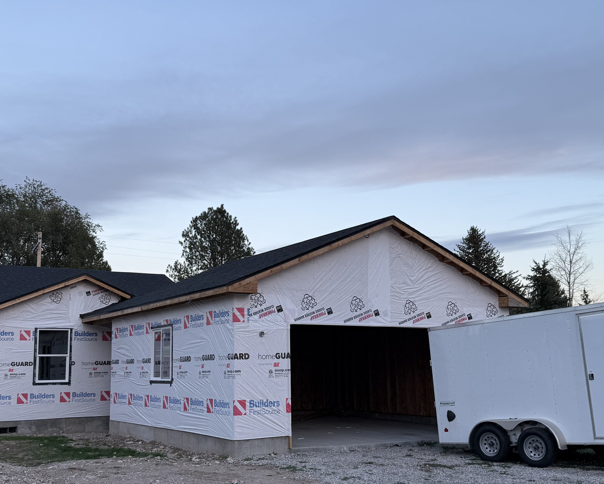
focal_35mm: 41
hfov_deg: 44.7
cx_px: 267
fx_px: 733
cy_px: 275
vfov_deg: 36.4
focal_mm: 6.76
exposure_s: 1/203
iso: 64
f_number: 1.78
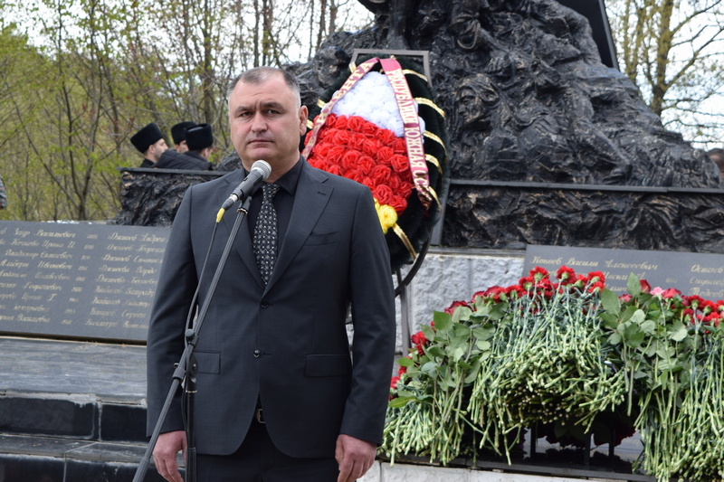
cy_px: 241
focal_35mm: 82
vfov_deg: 16.5
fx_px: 1659
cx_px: 362
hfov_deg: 24.6
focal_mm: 55
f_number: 8
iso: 360
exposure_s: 1/250
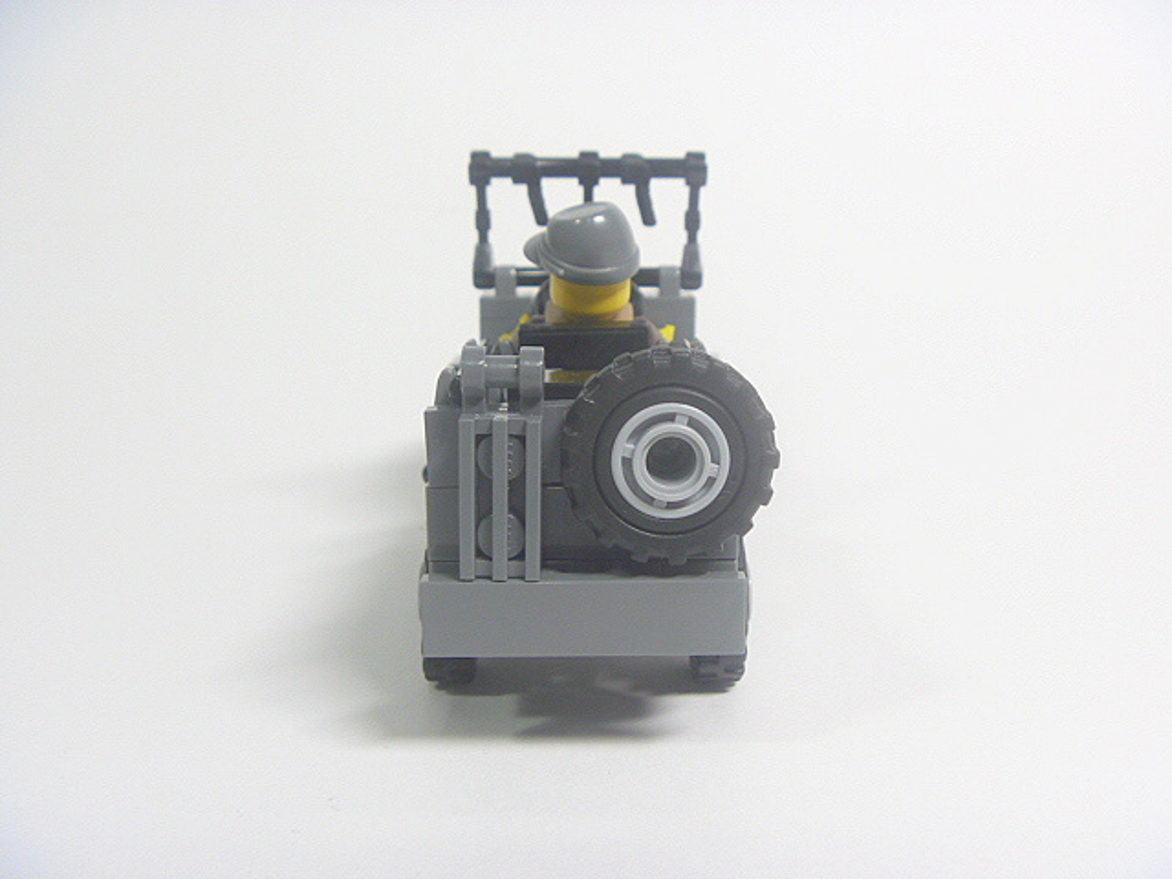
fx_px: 1185
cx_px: 586
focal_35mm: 35
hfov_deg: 52.6
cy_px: 440
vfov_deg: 40.7
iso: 160
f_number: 3.5
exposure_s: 1/30
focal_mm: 6.3
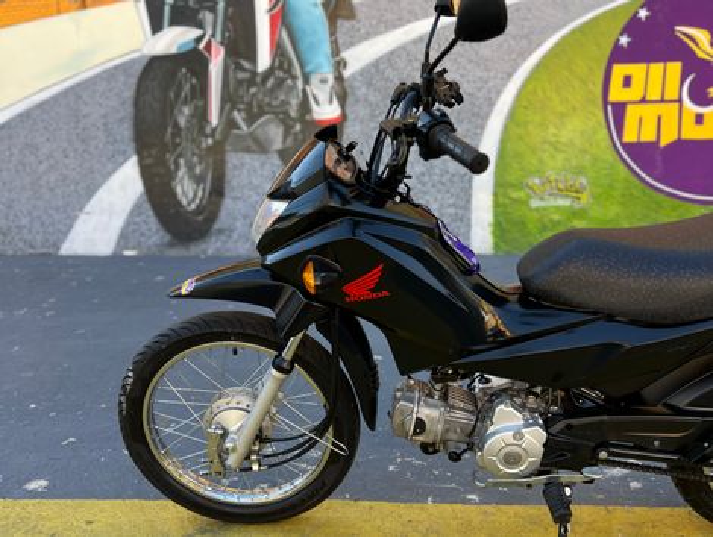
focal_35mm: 26
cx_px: 356
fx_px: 536
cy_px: 268
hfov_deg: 67.2
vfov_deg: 53.2
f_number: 1.5
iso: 50
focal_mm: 5.7
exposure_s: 1/493
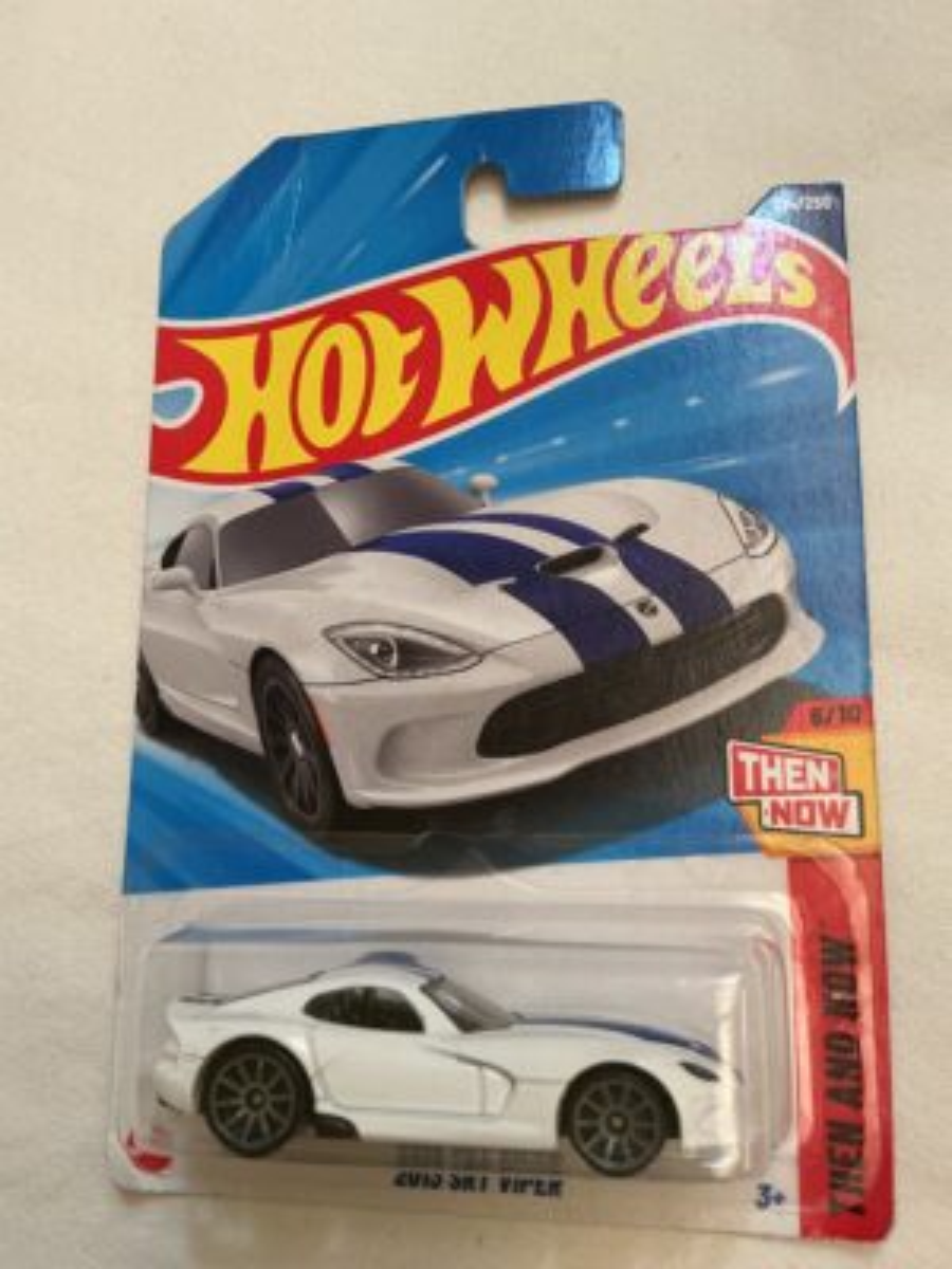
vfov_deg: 61.7
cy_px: 634
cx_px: 476
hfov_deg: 48.2
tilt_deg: -66.5
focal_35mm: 29
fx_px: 1063
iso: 160
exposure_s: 1/60
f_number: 1.8
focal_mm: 3
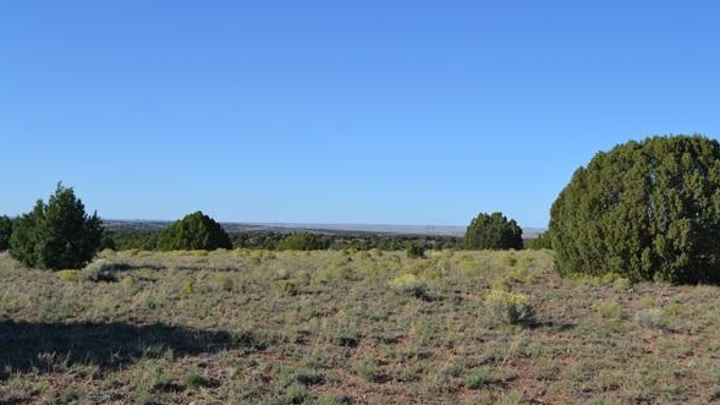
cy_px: 209
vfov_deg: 24.9
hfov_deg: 42.9
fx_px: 916
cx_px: 362
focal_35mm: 48
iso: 100
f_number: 8
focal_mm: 30
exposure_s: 1/250
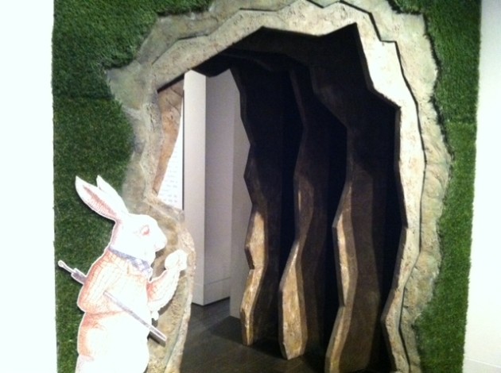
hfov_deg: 52.7
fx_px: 506
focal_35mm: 35
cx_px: 250
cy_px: 186
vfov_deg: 40.6
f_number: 2.8
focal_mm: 3.85
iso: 1000
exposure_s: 1/15
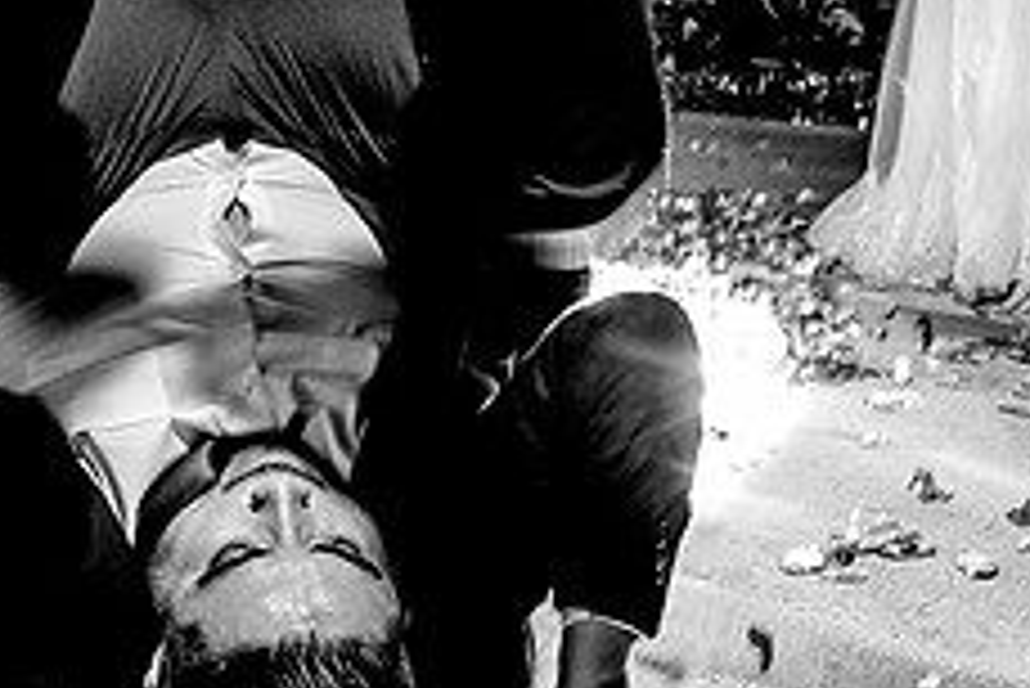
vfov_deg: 20.3
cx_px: 175
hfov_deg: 29.2
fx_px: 1918
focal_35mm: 67
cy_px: 364
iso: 2000
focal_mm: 24
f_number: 7.1
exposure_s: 1/30
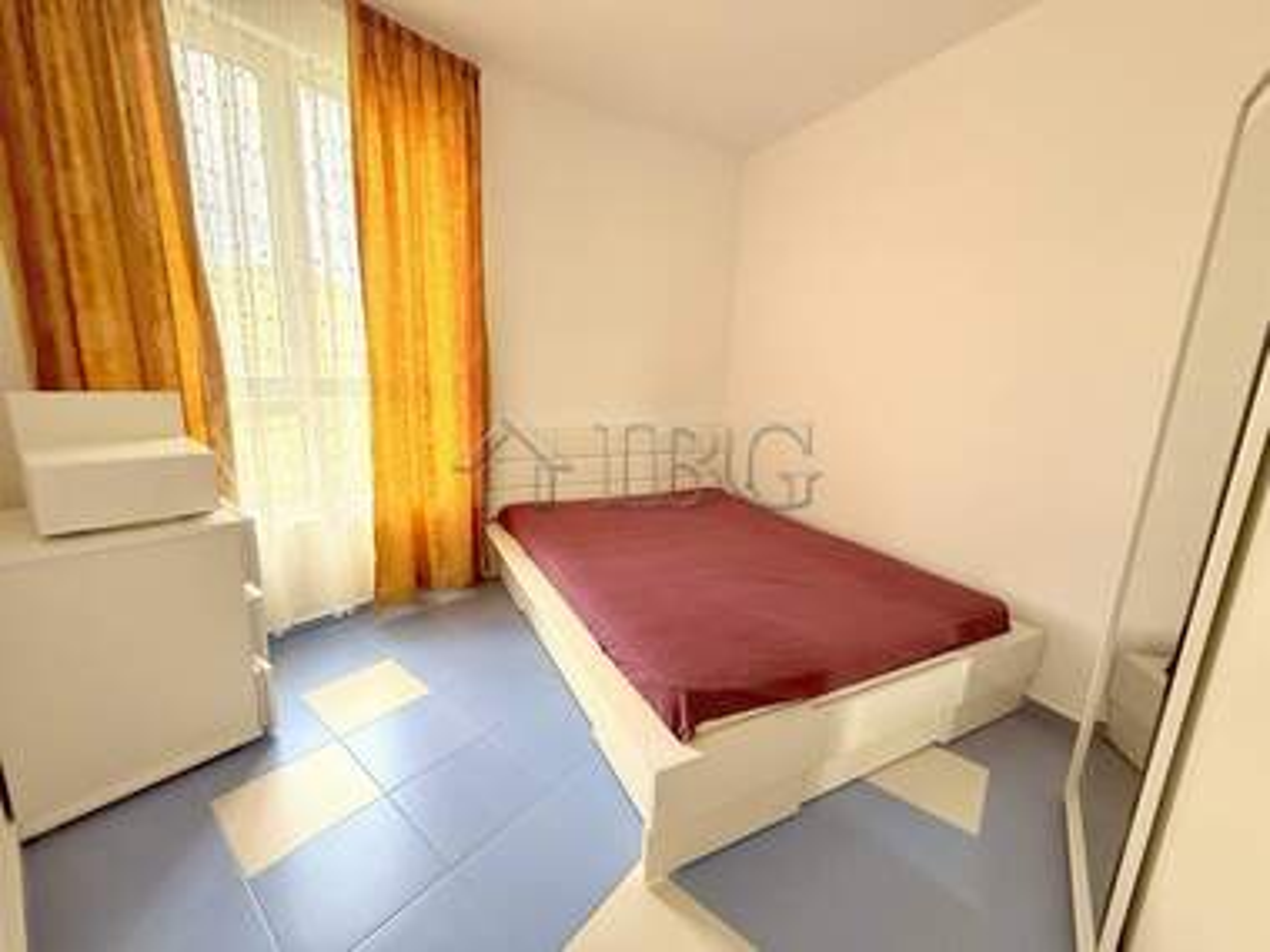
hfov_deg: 102.1
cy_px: 476
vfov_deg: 85.7
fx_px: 514
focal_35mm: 14
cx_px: 635
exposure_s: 1/100
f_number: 2.2
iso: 320
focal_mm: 2.22
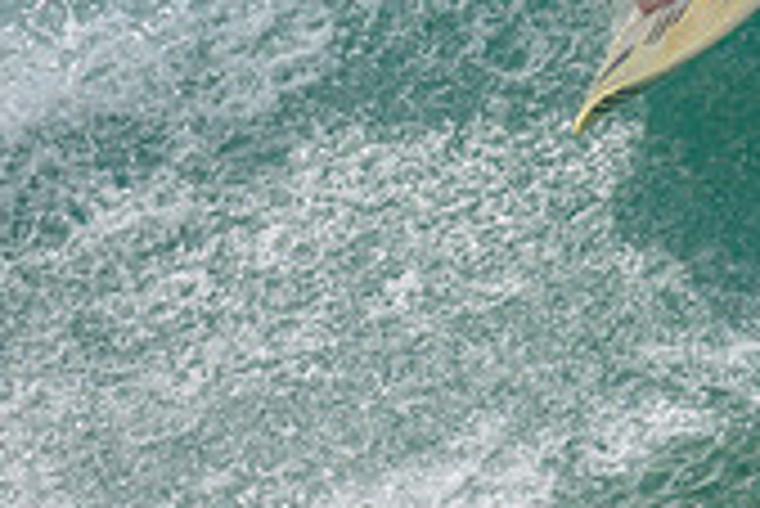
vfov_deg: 0.5
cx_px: 324
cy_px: -110
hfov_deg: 0.8
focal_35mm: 2747
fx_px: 58041
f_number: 11
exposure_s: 1/2000
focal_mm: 800
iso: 500
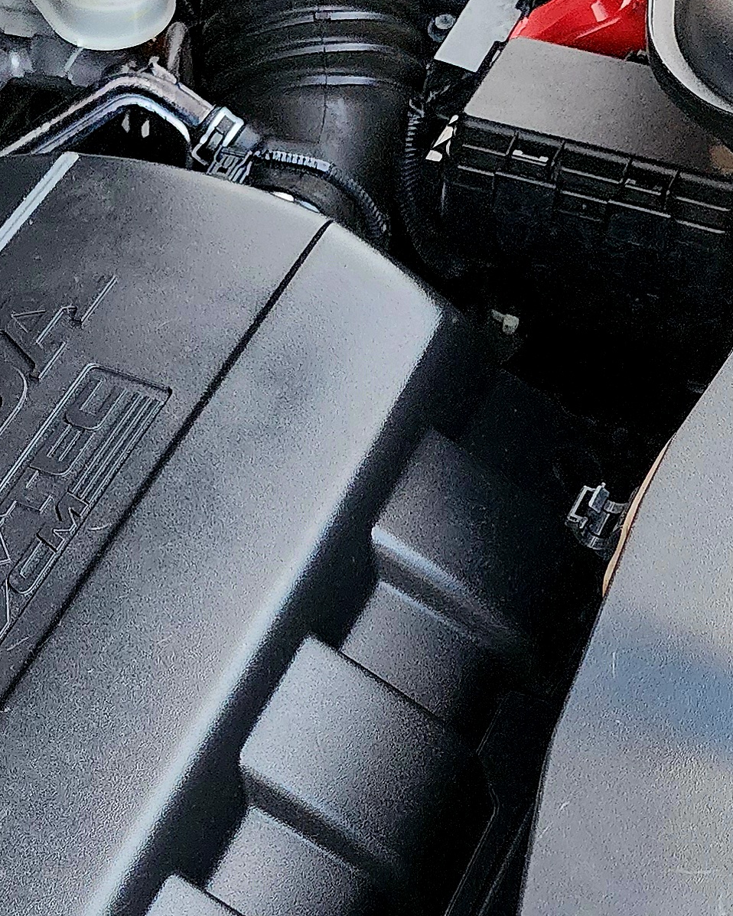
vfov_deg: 24.8
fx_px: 2033
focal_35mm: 75
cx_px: 21
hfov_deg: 19.9
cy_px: 769
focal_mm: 6.4
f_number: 1.8
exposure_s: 1/120
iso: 800
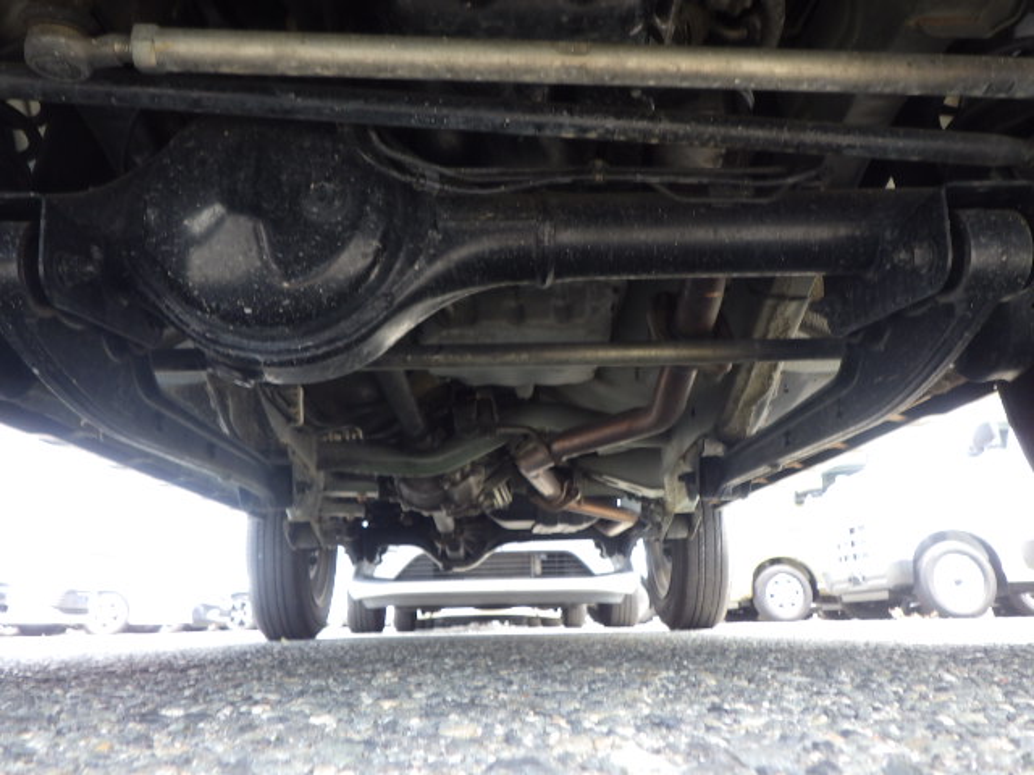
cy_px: 388
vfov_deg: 49.7
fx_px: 836
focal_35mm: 28
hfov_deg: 63.4
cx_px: 517
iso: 125
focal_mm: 5
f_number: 3.5
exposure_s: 1/60
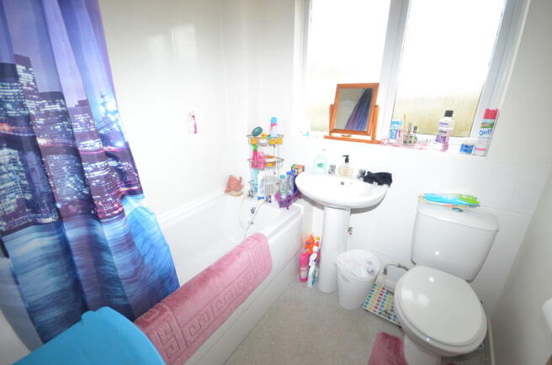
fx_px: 229
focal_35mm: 15
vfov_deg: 77.0
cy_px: 182
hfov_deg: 100.5
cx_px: 276
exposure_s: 1/60
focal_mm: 10
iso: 800
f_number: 4
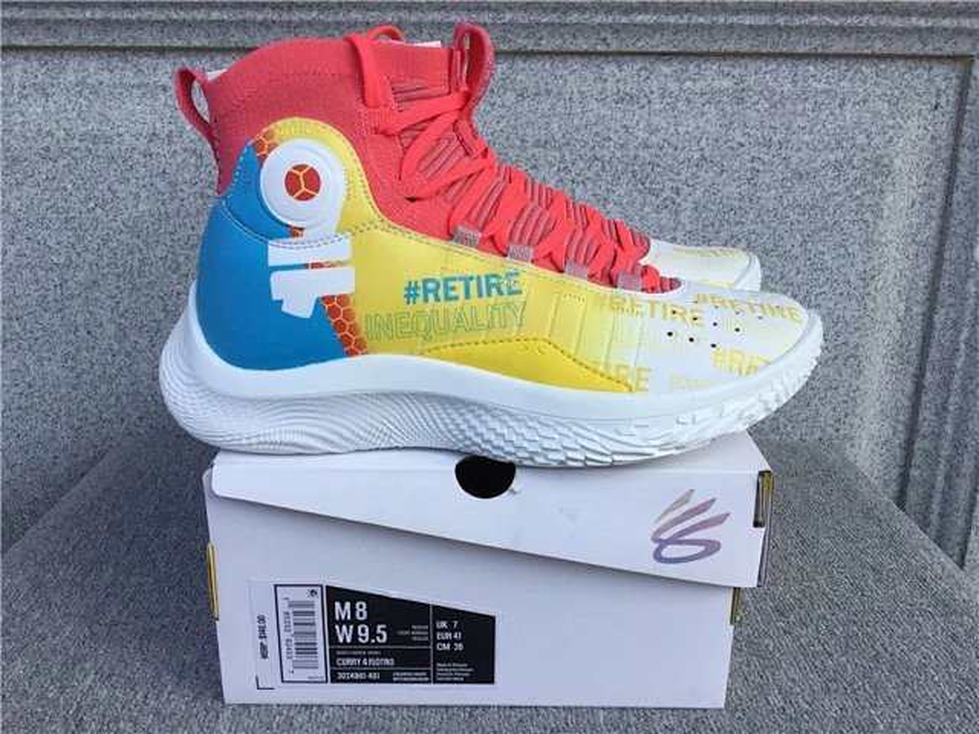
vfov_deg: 45.4
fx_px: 877
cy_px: 367
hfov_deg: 58.4
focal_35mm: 31
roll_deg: +0.2
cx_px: 490
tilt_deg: -17.0
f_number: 2.4
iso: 25
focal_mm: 3.3
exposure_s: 1/420
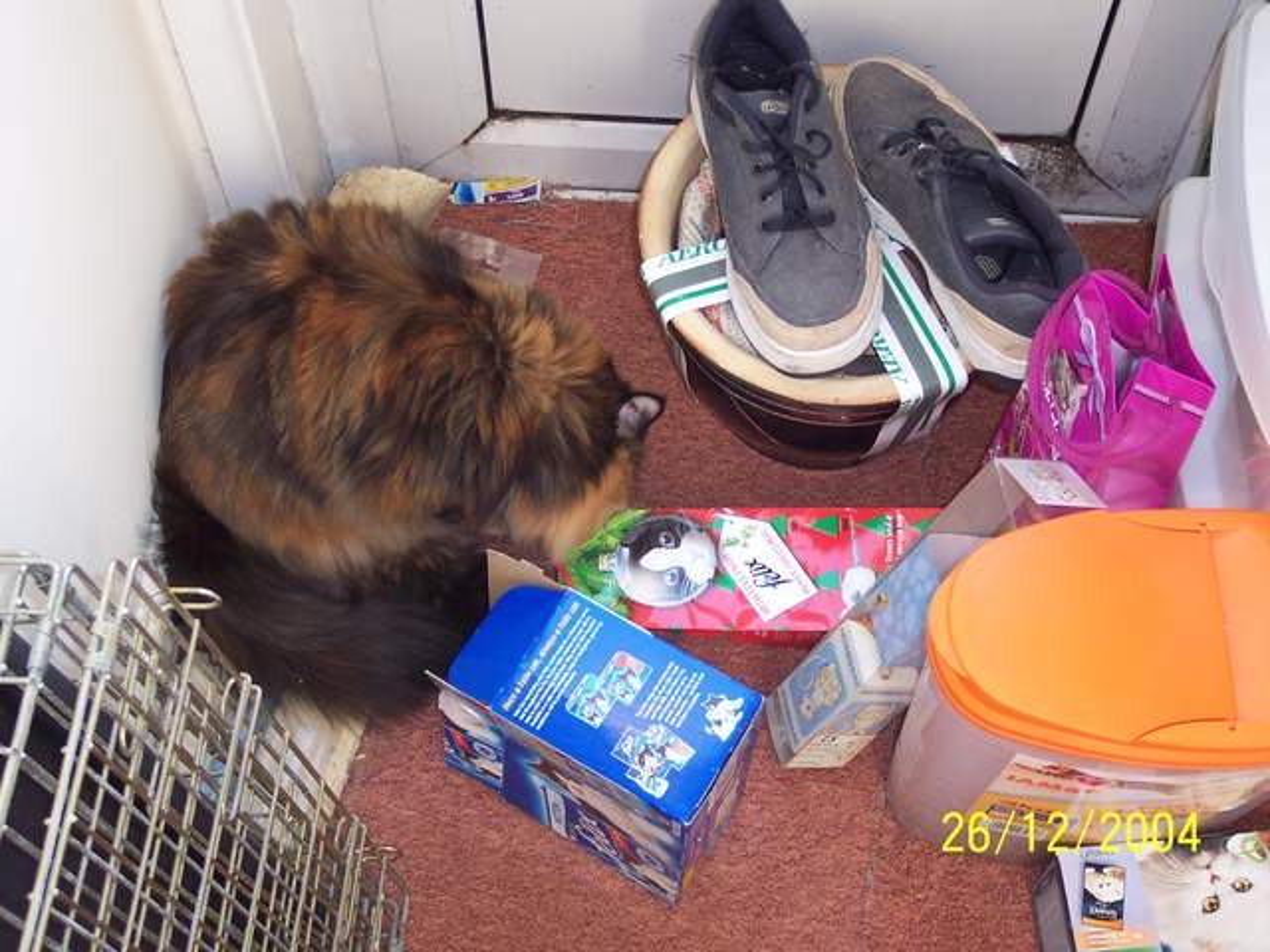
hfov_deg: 37.5
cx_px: 635
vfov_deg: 28.6
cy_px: 476
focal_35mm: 51
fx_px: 1871
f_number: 3.4
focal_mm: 10.7
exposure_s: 1/45
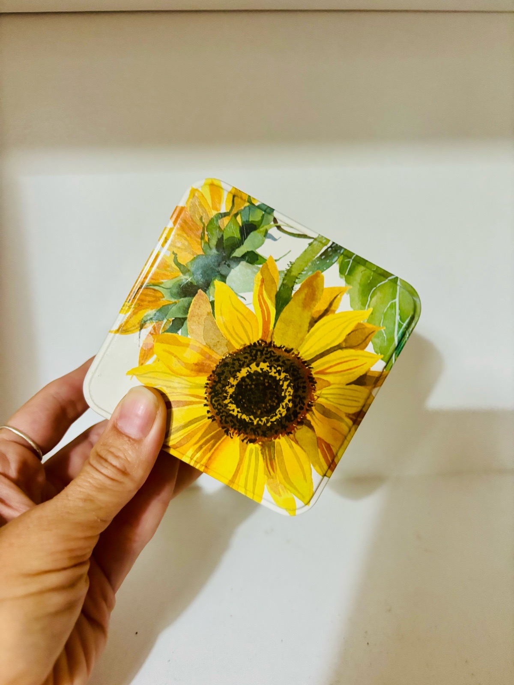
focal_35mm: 26
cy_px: 342
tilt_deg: -16.3
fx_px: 515
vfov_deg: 67.3
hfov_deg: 53.1
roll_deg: +0.6
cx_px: 257
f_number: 1.6
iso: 400
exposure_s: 1/50
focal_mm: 5.96
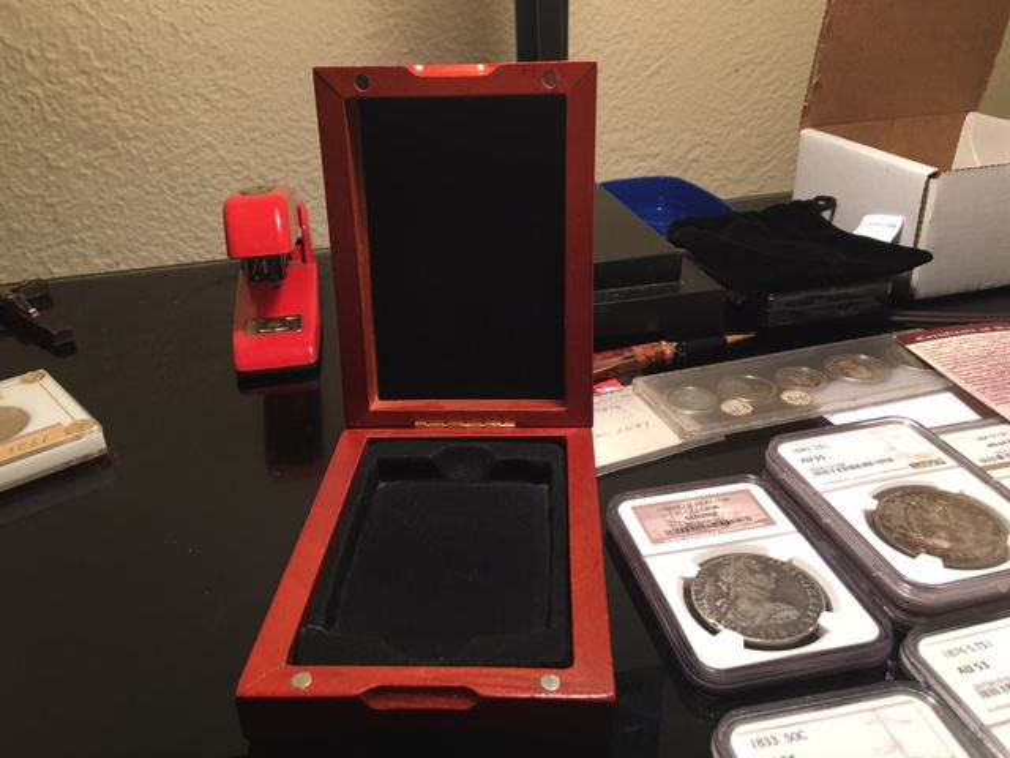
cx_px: 505
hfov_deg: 61.7
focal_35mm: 29
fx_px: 846
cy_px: 379
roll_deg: +0.6
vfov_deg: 48.2
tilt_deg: -25.3
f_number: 2.2
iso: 50
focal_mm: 4.15
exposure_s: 1/15
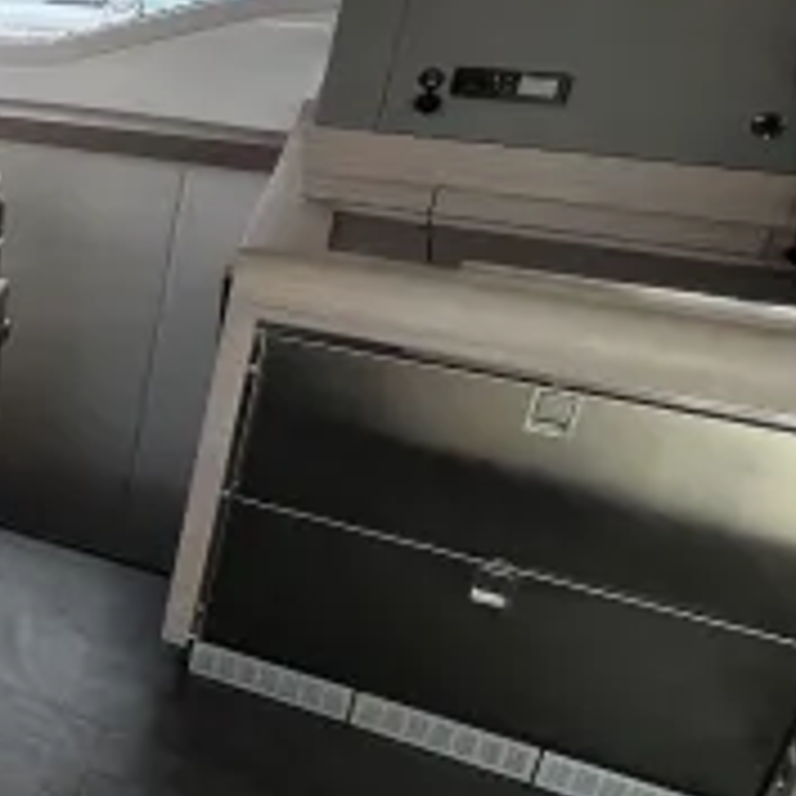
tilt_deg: -21.1
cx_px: -288
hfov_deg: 31.1
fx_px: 1015
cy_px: 301
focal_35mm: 39
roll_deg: -0.4
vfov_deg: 42.5
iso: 40
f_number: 1.8
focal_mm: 1.57
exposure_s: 1/99
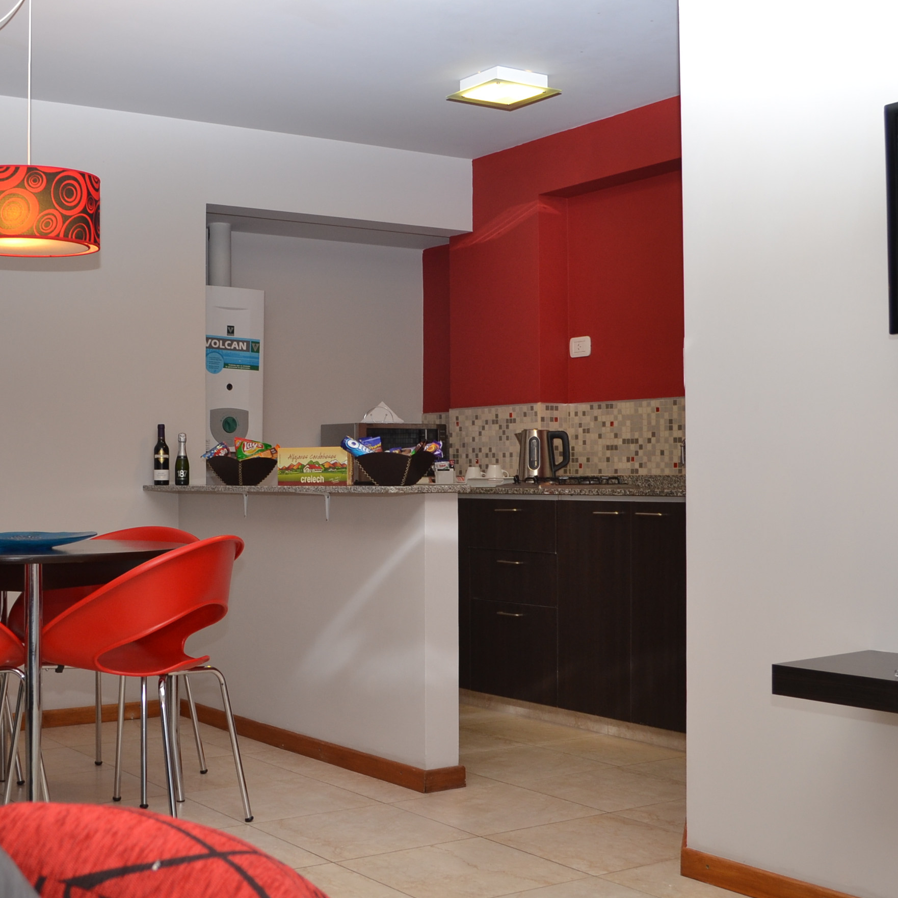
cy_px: 463
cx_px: 351
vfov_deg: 37.5
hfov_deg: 37.4
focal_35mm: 45
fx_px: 1321
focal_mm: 18
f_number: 5
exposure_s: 1/60
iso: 200
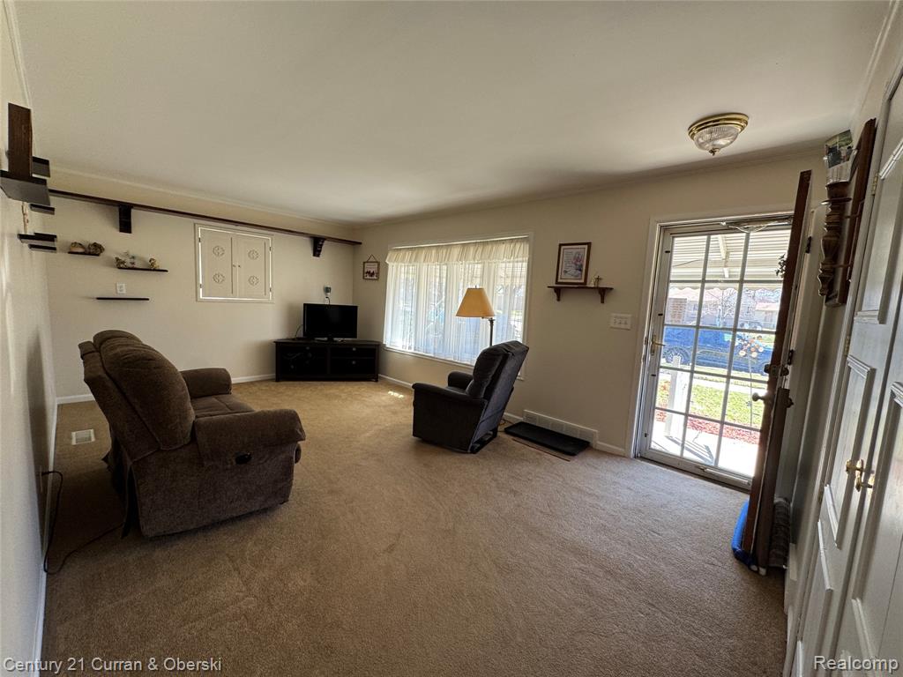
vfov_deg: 85.7
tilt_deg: -7.6
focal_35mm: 14
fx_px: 365
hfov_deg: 102.1
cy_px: 338
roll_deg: -2.9
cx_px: 452
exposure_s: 1/120
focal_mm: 2.22
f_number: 2.2
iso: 160
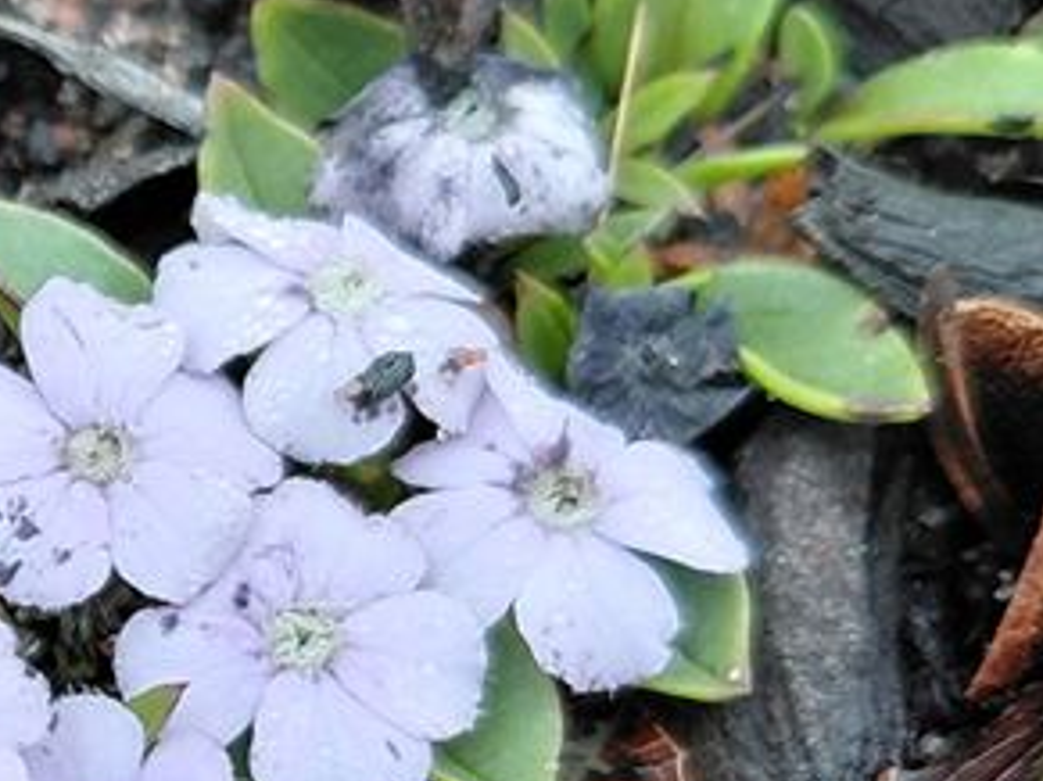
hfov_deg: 17.8
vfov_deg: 14.1
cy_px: 734
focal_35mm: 104
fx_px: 3132
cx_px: -278
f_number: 1.8
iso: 50
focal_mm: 4.69
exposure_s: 1/109
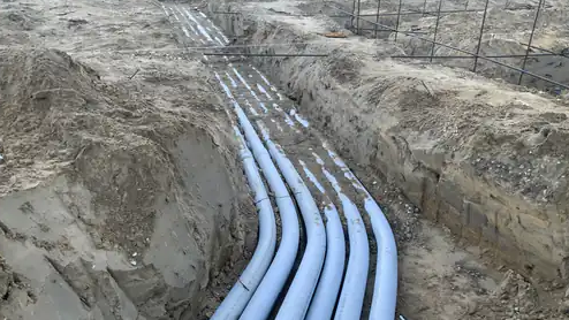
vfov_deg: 36.5
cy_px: 200
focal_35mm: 32
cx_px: 282
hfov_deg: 61.0
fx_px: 483
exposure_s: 1/122
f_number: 1.8
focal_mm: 3
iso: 40
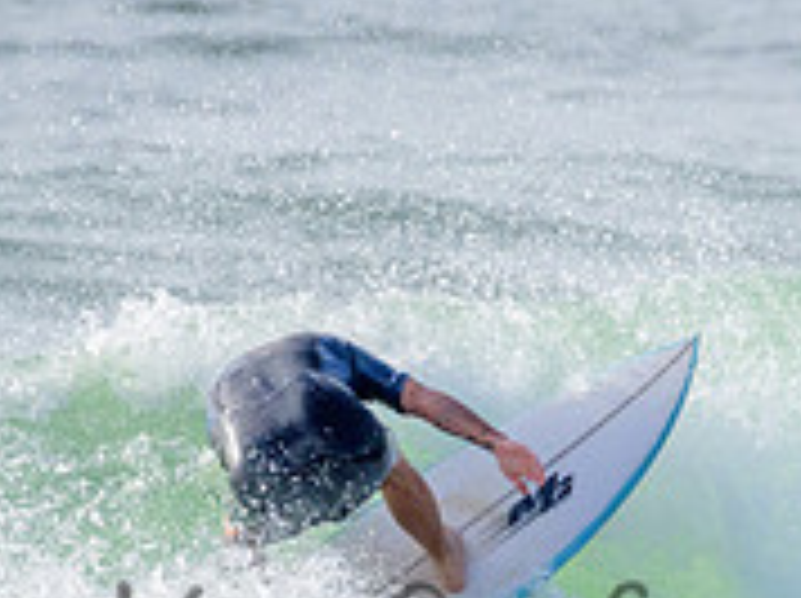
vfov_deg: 0.6
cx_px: 580
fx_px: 57956
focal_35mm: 2508
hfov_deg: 0.8
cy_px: 614
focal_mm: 800
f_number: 11
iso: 1000
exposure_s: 1/2000
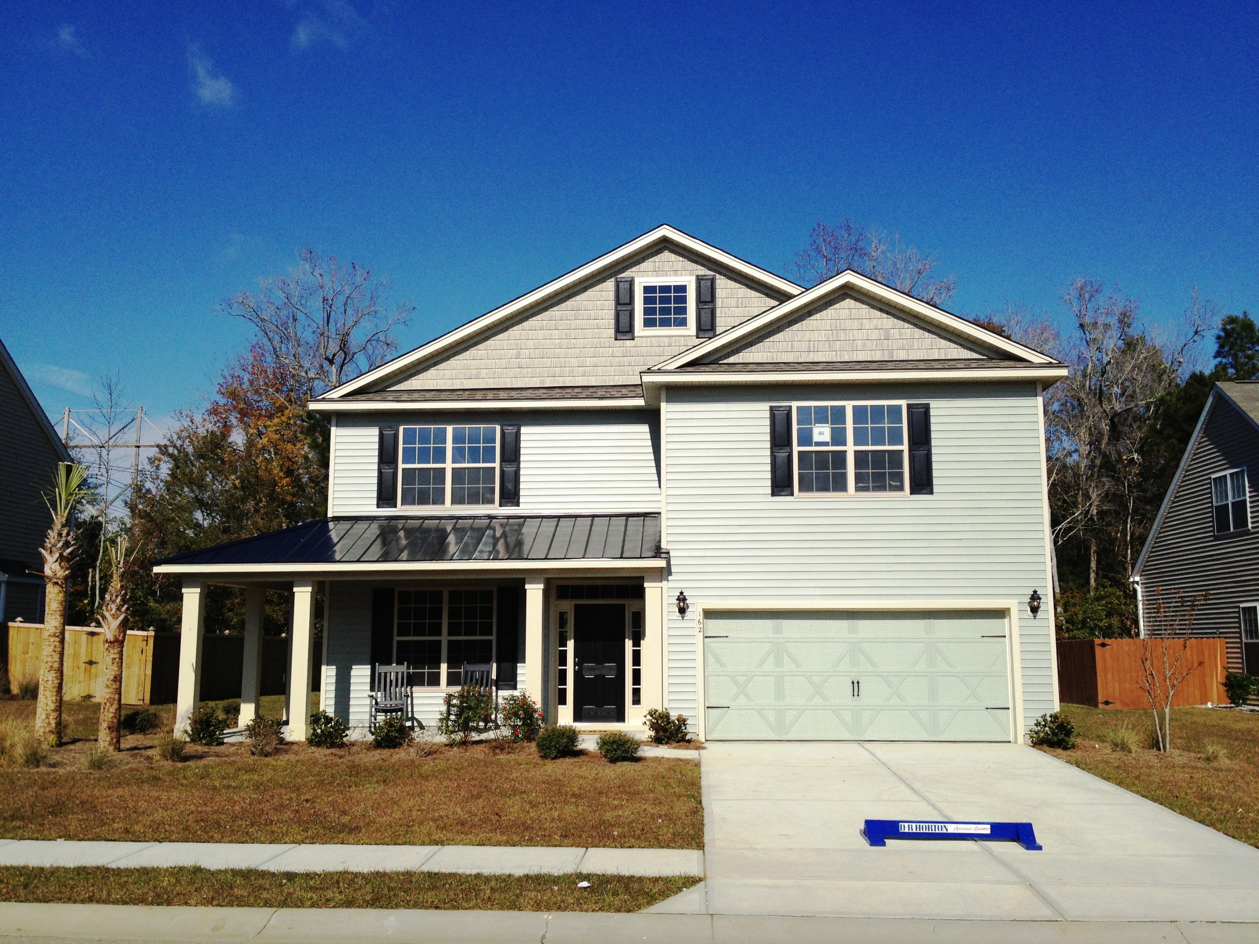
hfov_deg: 52.6
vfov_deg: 40.7
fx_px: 1273
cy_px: 472
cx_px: 630
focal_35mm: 35
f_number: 2.4
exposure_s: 1/3953
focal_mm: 4.28
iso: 50
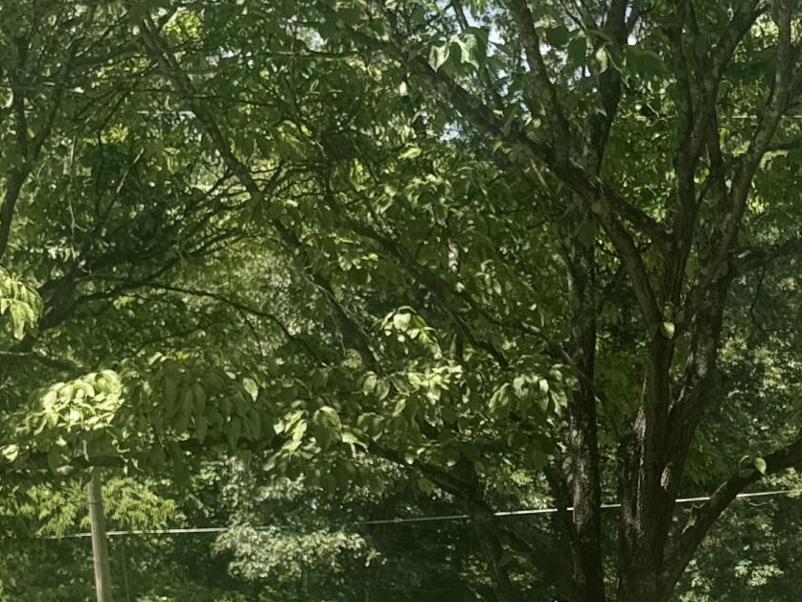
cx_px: 914
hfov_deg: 21.4
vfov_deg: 16.3
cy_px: 761
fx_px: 1993
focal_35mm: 86
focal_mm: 6.76
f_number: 1.78
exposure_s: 1/3096
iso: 80
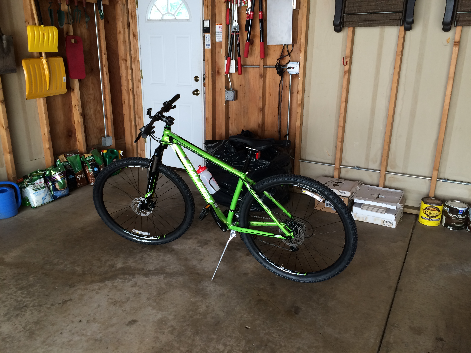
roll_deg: -2.1
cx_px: 236
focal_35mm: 29
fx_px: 395
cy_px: 176
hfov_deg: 61.7
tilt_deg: -18.6
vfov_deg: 48.2
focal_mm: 4.15
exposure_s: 1/40
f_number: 2.2
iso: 32
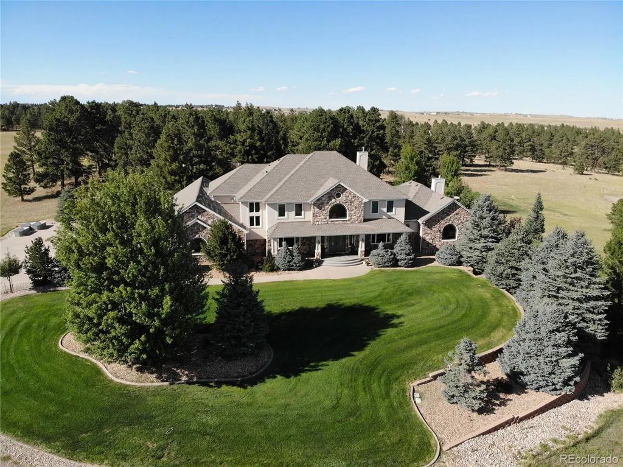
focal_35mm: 24
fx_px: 432
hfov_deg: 71.6
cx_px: 312
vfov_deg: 56.8
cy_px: 234
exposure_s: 1/760
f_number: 2.8
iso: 100
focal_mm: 4.5
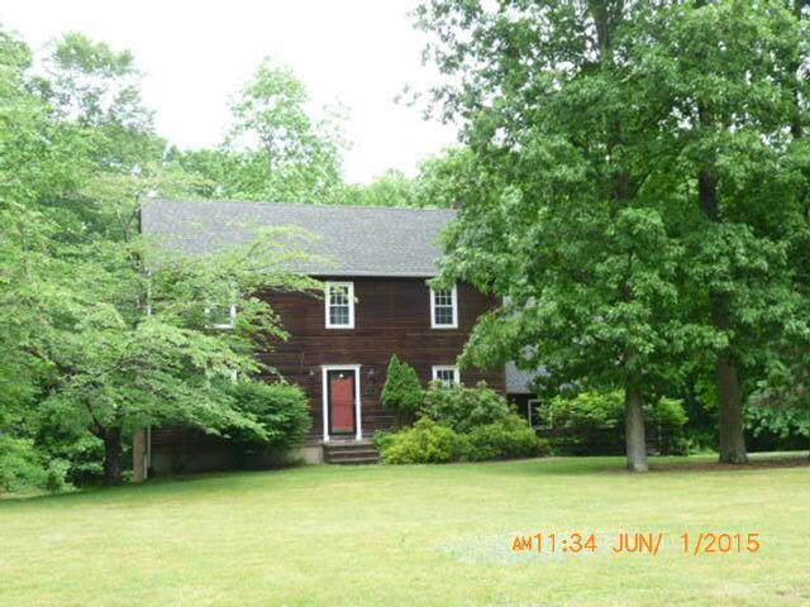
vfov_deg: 37.7
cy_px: 304
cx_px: 405
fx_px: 889
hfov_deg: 49.0
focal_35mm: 38
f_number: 2.8
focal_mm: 4.8
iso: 100
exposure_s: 1/60
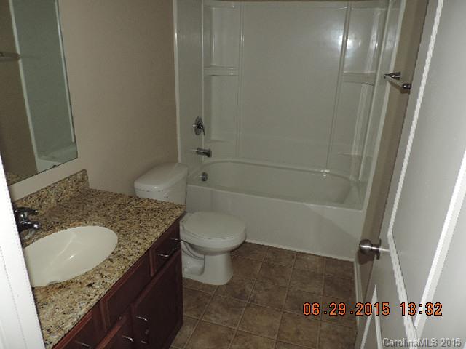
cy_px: 174
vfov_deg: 56.8
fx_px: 323
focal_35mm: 24
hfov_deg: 71.6
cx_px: 233
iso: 200
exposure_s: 1/30
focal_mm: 4.3
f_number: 3
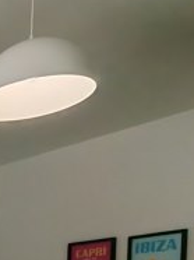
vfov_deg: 23.9
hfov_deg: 14.7
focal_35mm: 69
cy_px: 359
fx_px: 517
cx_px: -255
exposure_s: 1/110
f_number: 2.2
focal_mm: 1.96
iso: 50
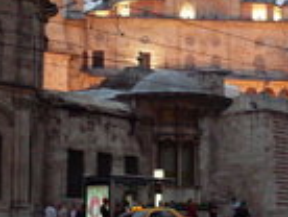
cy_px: 65
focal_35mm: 110
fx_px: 917
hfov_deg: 17.8
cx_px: 207
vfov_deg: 13.5
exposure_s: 1/45
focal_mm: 6.3
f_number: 2.8
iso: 240
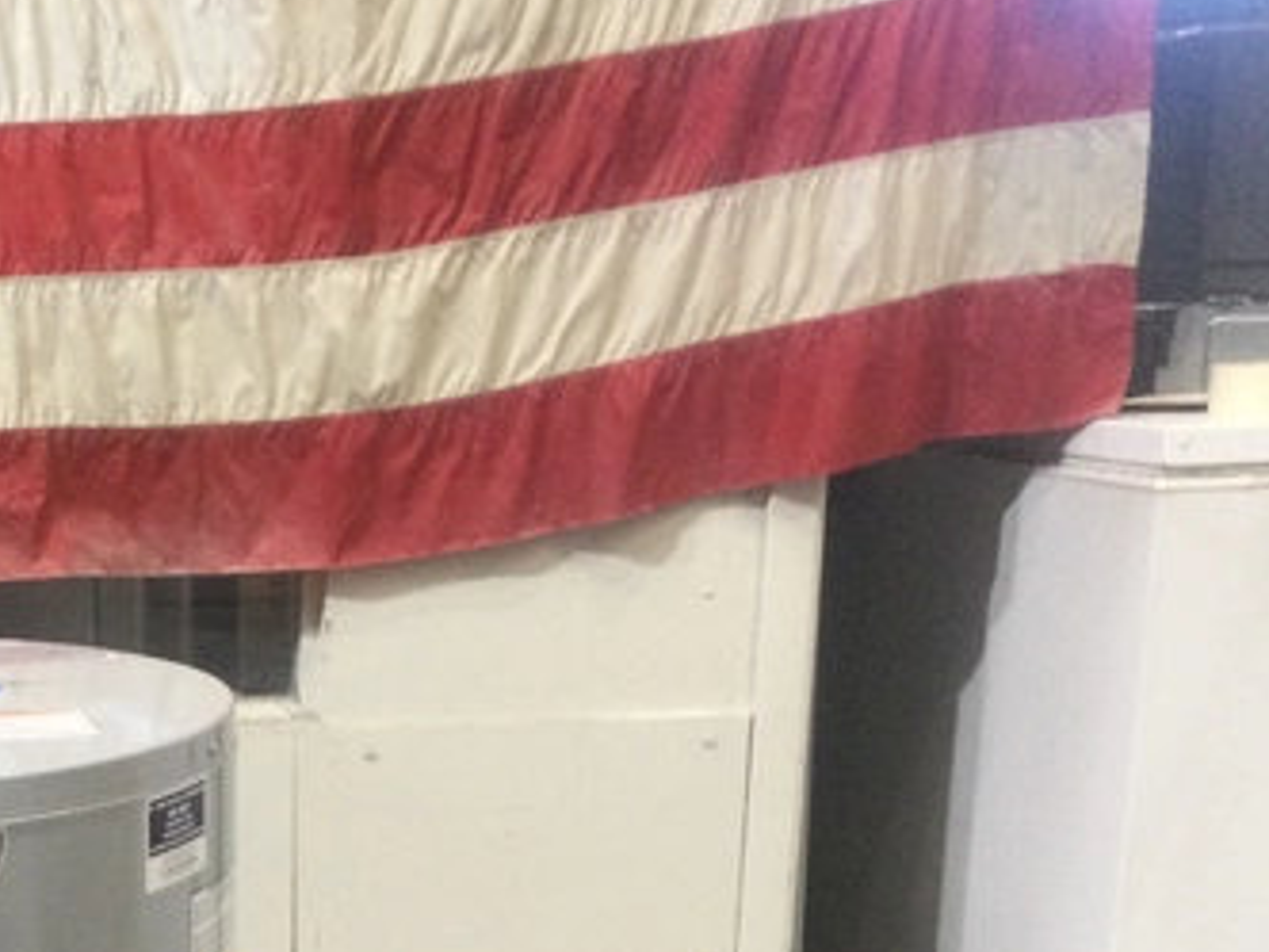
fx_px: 2566
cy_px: 1046
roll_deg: +1.9
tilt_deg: -16.8
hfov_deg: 25.9
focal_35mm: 70
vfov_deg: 20.1
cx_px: -80
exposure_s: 1/30
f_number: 2.4
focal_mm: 3.3
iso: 100
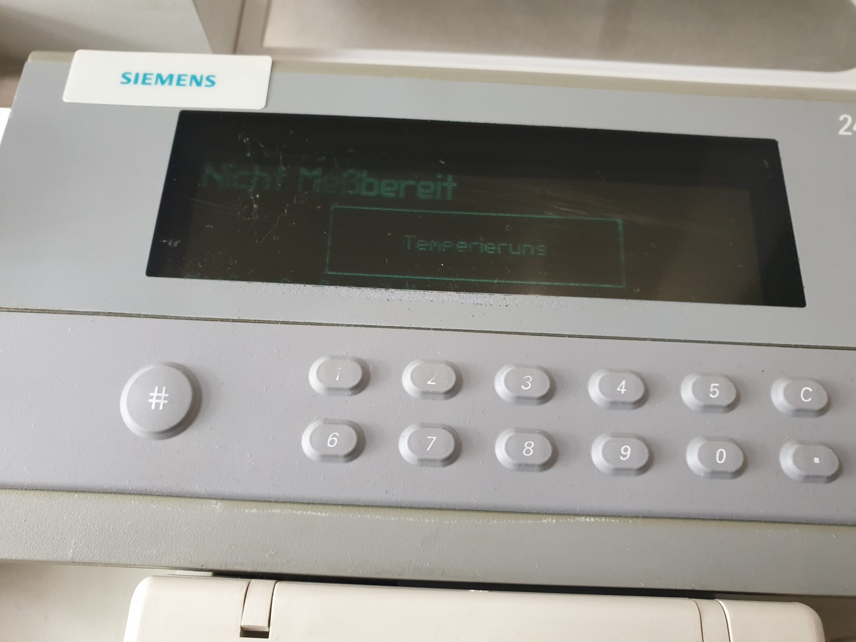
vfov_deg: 53.1
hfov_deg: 67.3
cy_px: 321
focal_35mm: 26
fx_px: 643
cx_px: 428
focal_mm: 4.3
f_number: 2.4
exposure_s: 1/50
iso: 320
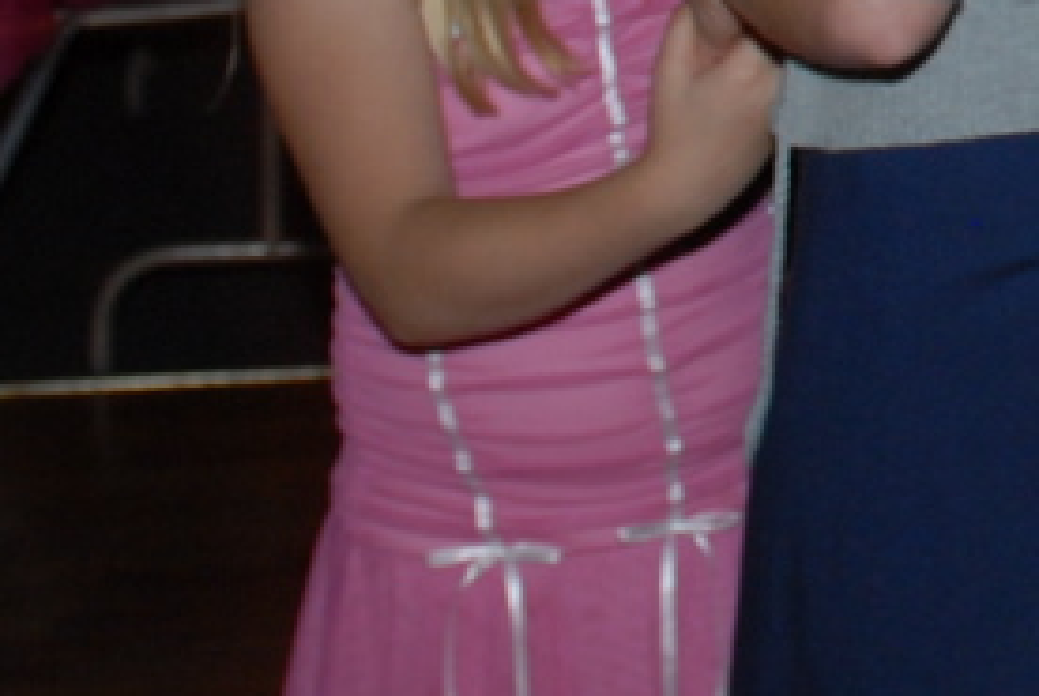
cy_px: -702
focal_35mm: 175
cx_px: 1958
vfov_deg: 7.6
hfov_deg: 10.9
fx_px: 5059
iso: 250
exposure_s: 1/8
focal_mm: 24
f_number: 4.5
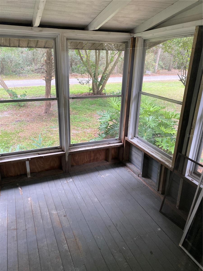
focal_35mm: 26
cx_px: 102
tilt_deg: -21.2
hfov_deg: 53.1
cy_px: 136
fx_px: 203
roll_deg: +0.2
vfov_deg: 67.3
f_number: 1.8
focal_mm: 4.25
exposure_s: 1/121
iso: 125
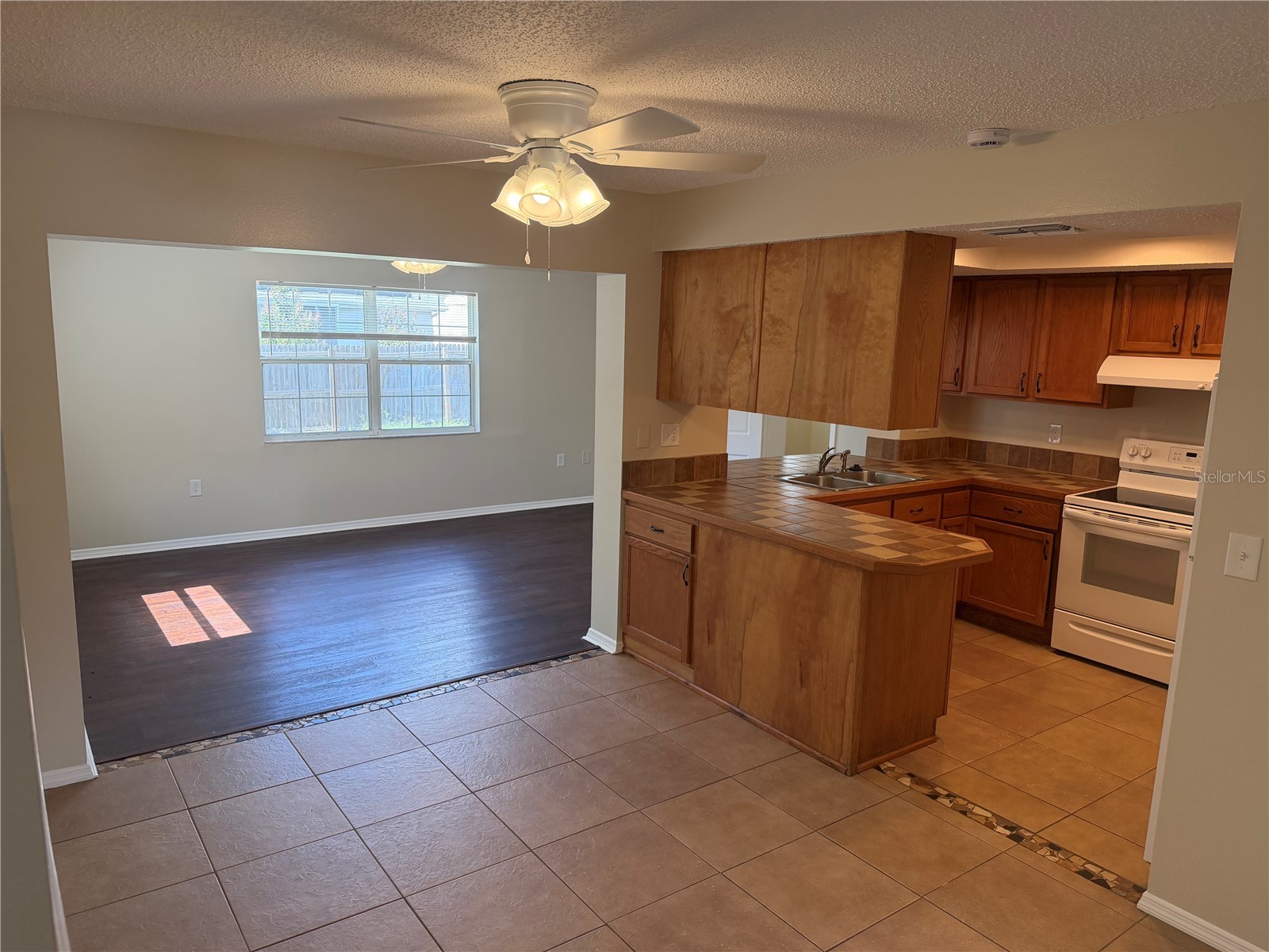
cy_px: 476
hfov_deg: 71.6
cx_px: 634
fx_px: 880
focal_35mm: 24
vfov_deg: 56.8
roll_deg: -0.8
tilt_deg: -9.7
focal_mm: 6.76
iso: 200
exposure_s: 1/232
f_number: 1.78
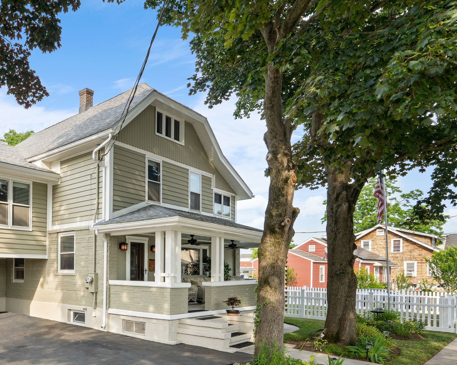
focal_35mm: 27
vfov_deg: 51.2
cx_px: 50
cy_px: 269
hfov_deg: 55.9
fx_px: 365
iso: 200
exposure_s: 1/8
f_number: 8
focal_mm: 16
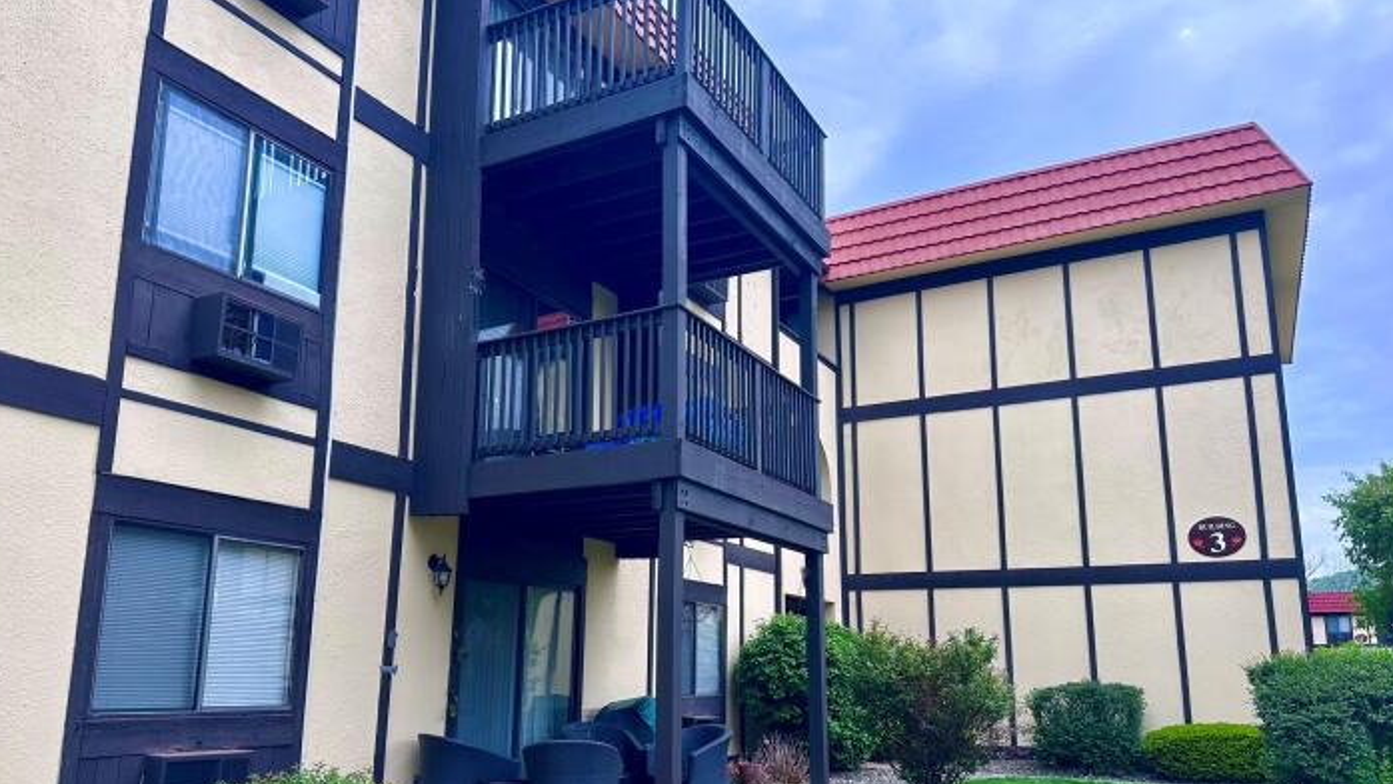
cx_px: 697
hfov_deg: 69.9
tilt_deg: +13.0
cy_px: 470
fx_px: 997
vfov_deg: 42.7
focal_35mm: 27
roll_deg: +0.7
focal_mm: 6.86
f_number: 1.78
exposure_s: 1/650
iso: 80
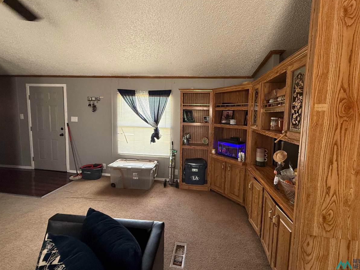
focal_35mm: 15
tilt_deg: -4.3
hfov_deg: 98.2
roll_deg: -3.5
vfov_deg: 81.6
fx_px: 156
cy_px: 127
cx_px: 183
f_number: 2.2
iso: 320
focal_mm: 2.22
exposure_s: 1/99
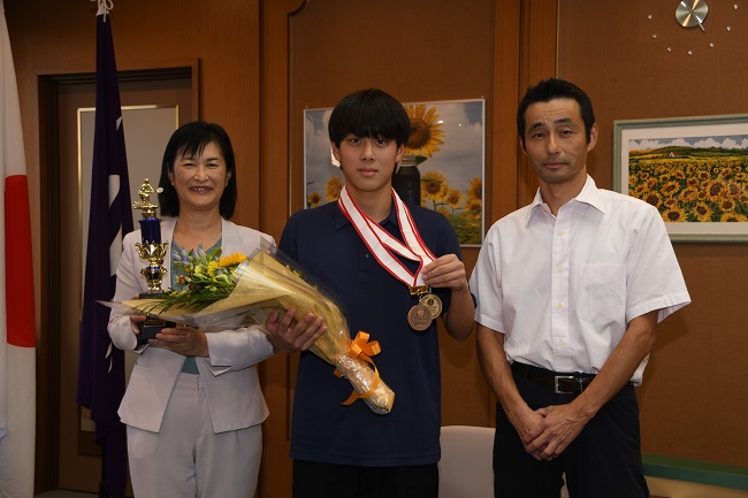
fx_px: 997
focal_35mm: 48
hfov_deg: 41.1
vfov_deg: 28.1
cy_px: 249
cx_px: 374
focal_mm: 32
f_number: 5
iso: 250
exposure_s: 1/60
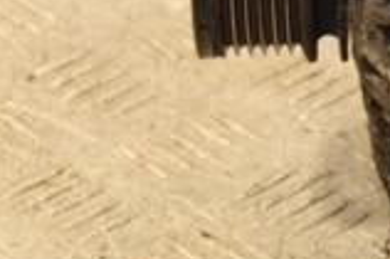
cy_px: 0
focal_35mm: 377
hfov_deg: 5.4
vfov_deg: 3.6
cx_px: 575
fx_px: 4080
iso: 800
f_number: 5.3
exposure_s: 1/100
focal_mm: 66
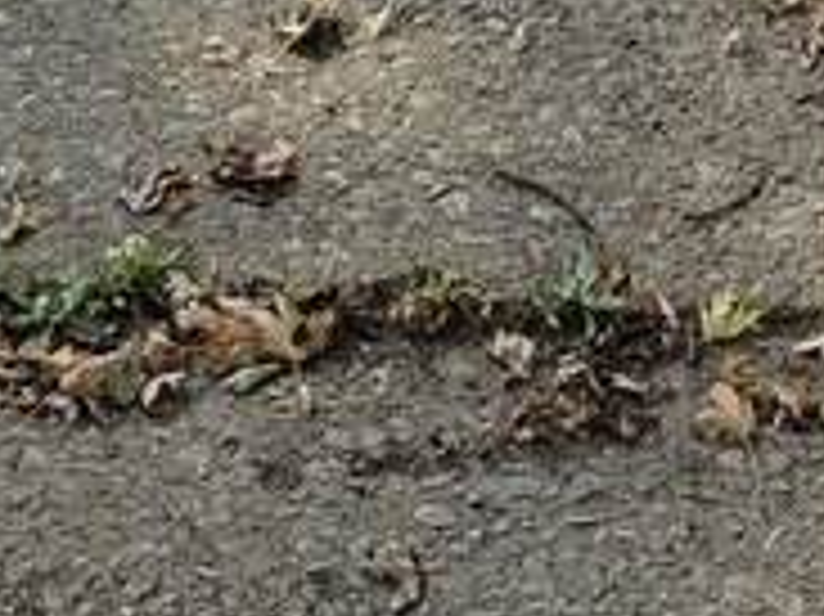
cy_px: -1183
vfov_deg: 9.0
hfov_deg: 14.4
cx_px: 689
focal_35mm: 136
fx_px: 3235
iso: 80
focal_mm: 6.3
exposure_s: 1/4650
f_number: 1.7
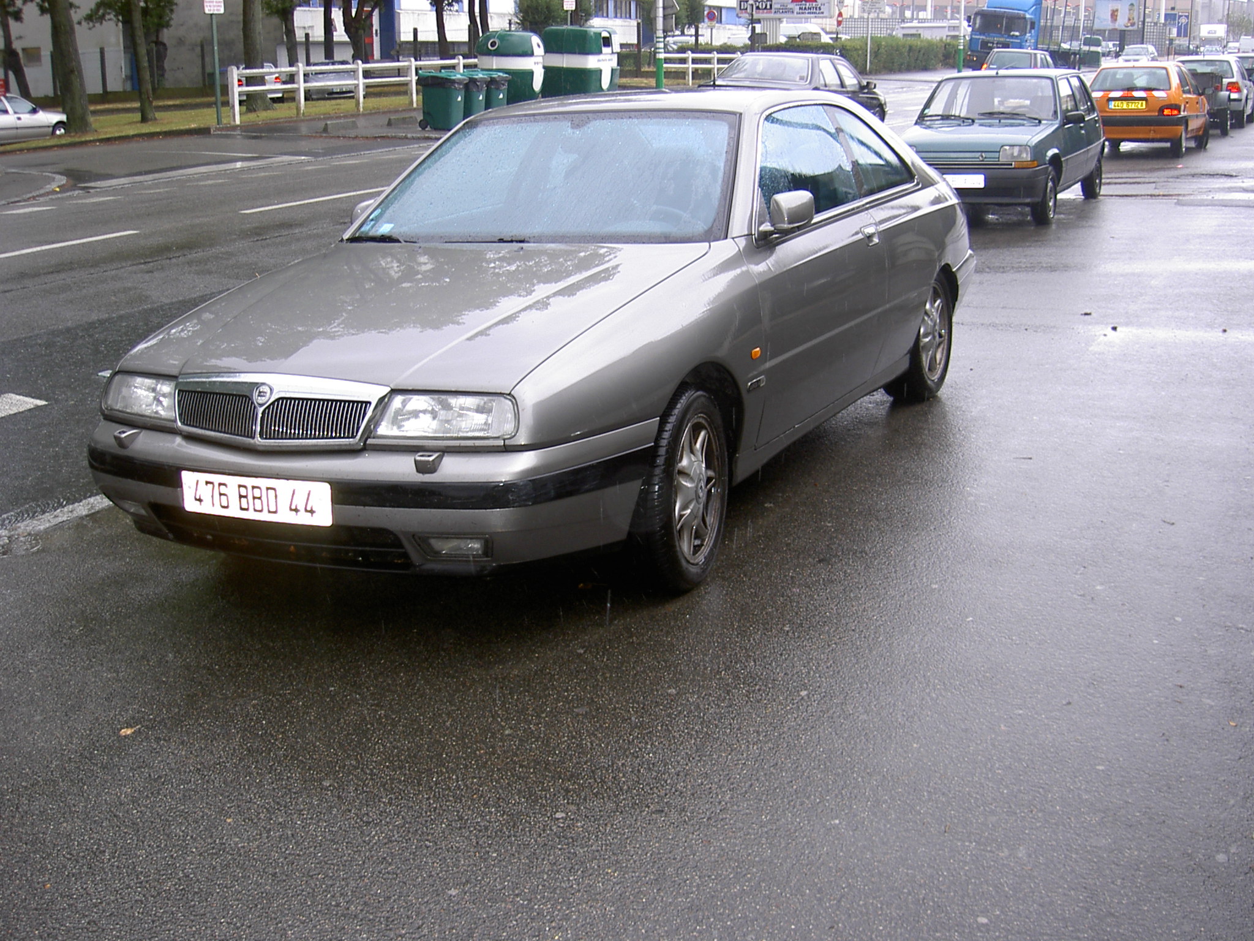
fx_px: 1413
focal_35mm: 39
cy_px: 470
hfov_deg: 47.9
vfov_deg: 36.8
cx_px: 627
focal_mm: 8
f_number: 2.8
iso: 100
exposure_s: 1/185
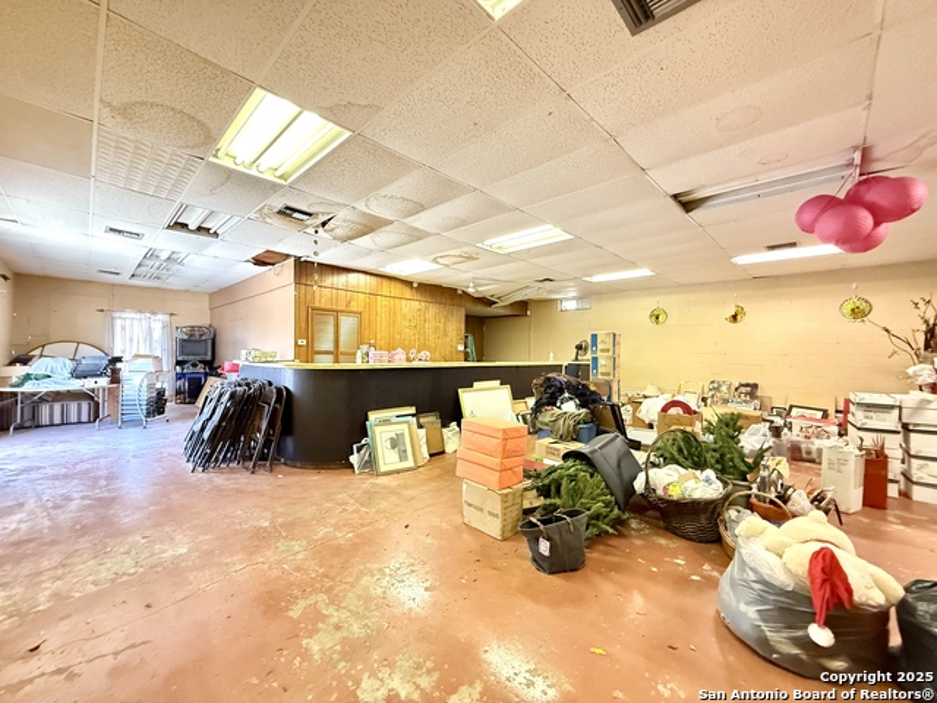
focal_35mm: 14
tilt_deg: +0.7
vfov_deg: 85.7
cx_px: 468
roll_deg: -1.6
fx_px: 379
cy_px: 352
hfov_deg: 102.1
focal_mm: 2.22
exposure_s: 1/40
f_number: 2.2
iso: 1000
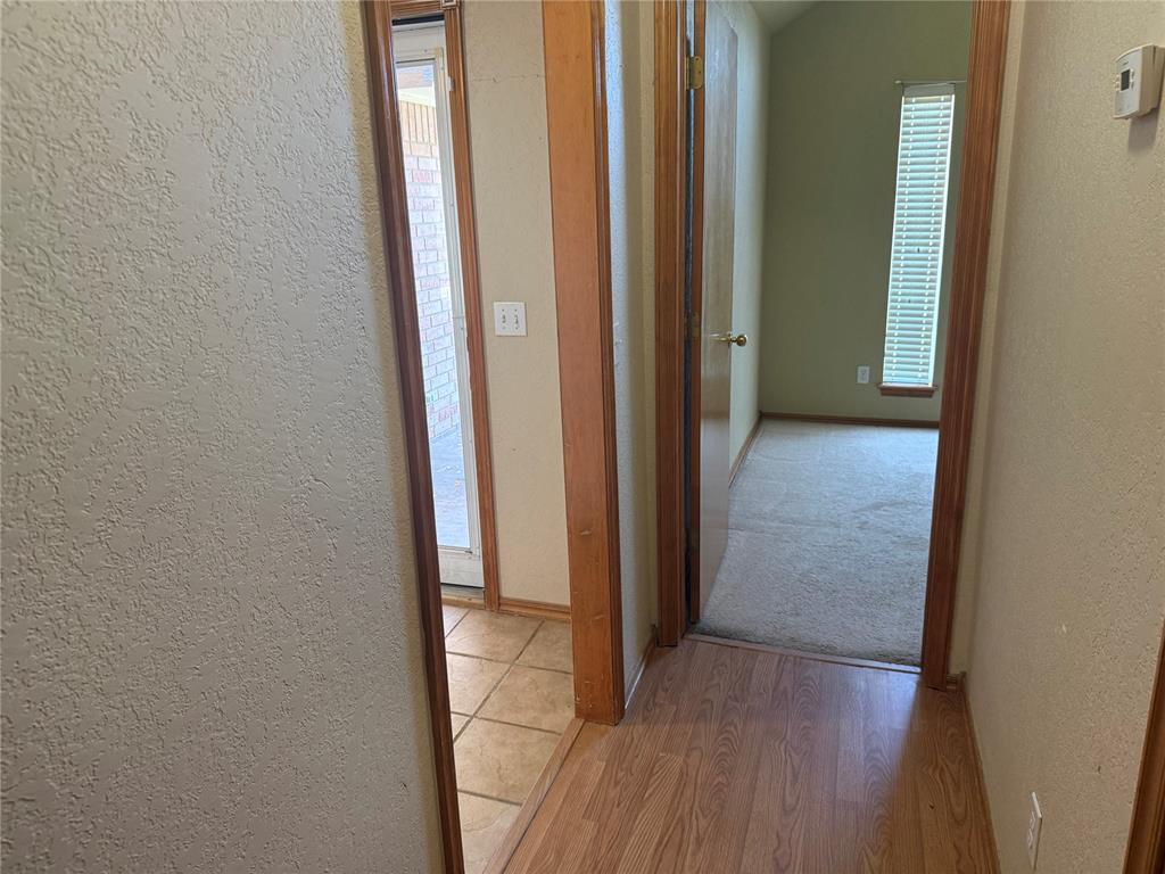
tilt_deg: -14.1
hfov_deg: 71.6
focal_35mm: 24
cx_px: 582
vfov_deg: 56.8
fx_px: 808
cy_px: 437
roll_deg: +1.4
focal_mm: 6.76
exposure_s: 1/60
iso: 250
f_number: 1.78
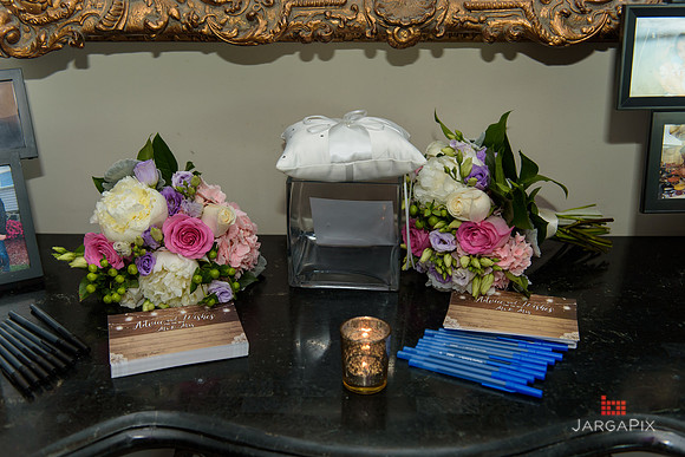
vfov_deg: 31.9
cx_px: 342
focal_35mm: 42
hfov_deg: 46.4
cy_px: 228
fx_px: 799
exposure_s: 1/200
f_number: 3.2
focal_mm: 42
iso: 400
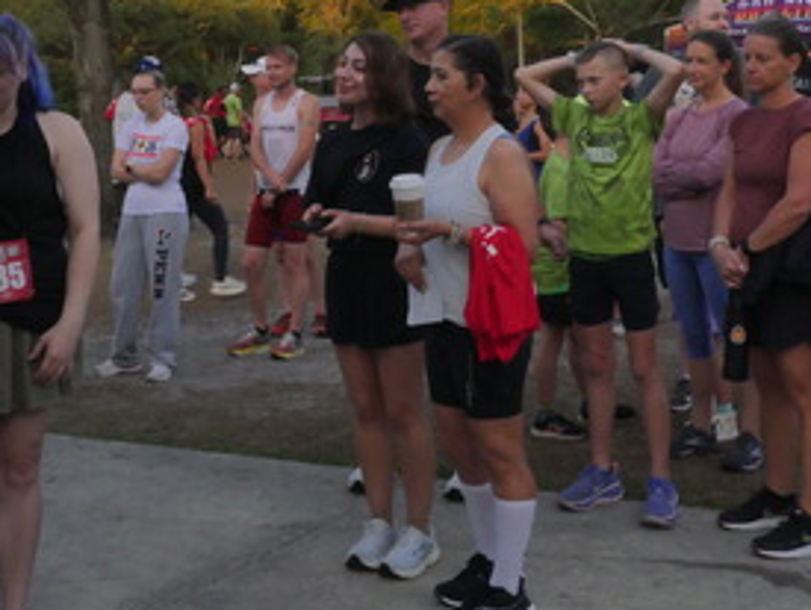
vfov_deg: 21.4
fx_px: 1595
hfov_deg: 28.4
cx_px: 304
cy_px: 125
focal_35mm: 68
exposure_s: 1/60
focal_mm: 17
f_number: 4.2
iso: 1600
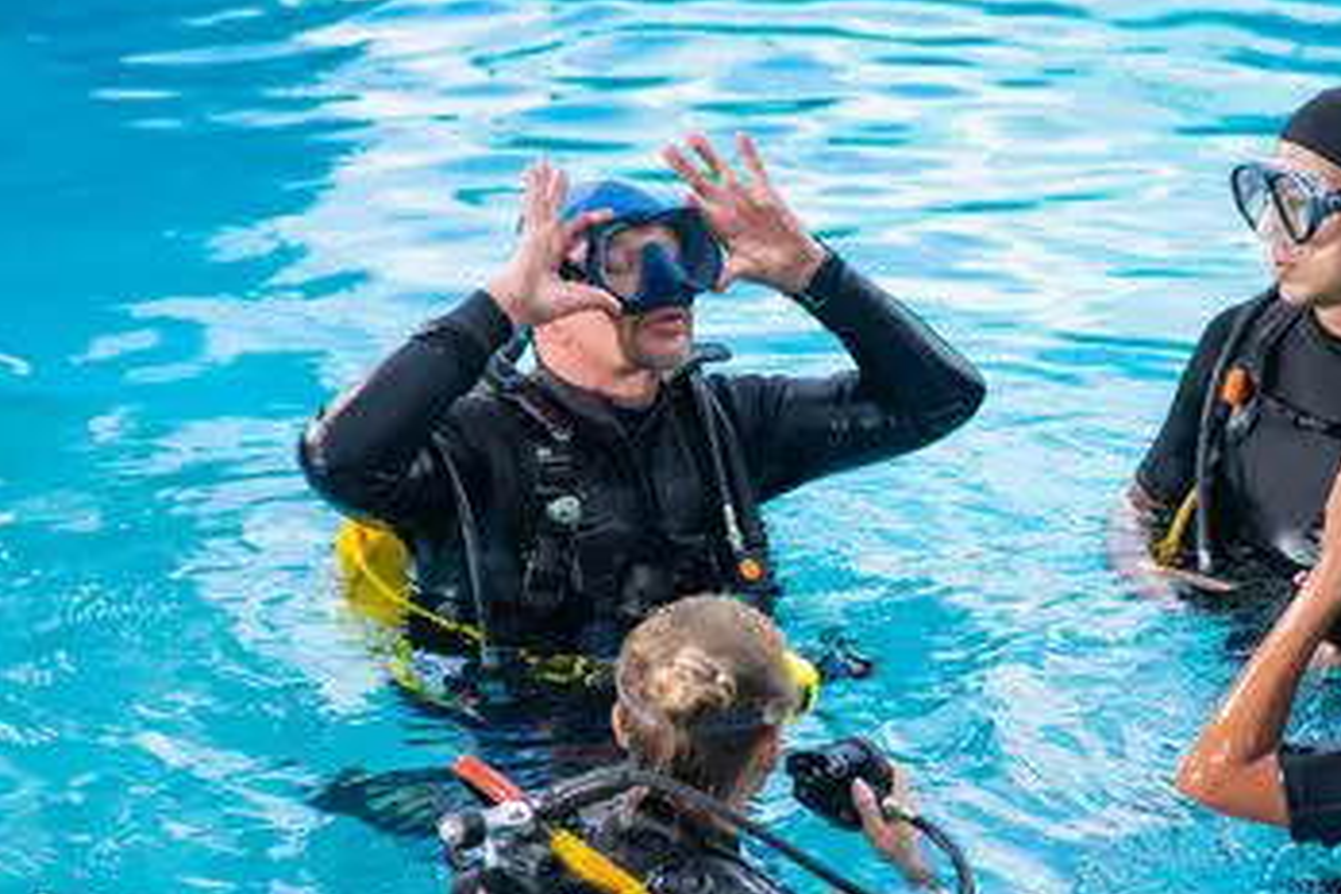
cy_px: 620
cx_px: 950
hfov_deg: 16.9
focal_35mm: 121
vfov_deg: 11.3
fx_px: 4507
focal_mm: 85
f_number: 4.5
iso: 80
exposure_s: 1/200
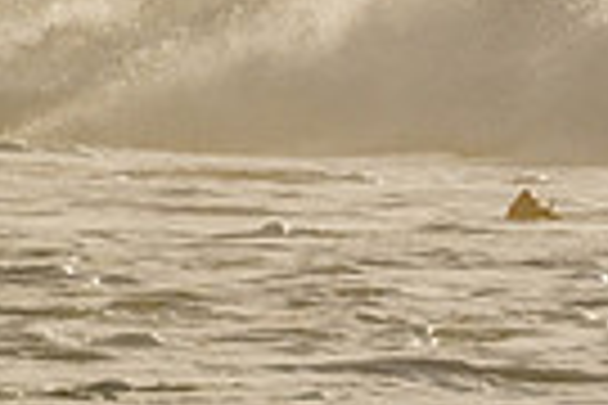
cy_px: -52
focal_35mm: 3437
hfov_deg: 0.6
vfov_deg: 0.4
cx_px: 1157
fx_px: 58043
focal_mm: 800
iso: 450
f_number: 11
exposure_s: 1/2000
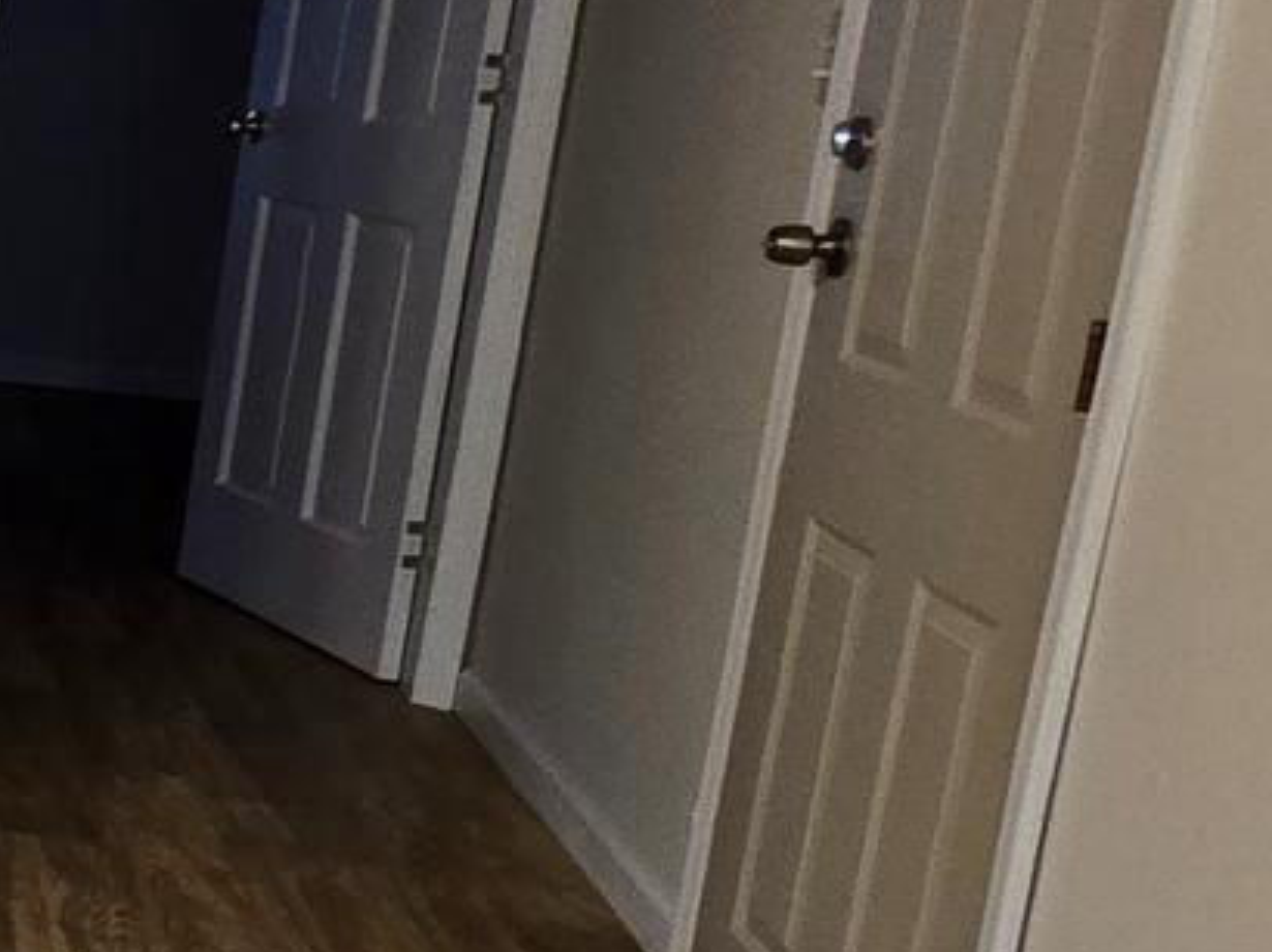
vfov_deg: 22.4
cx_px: -1747
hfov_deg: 15.5
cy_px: 276
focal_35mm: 65
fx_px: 2387
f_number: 2.2
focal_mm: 2.2
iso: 200
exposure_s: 1/60
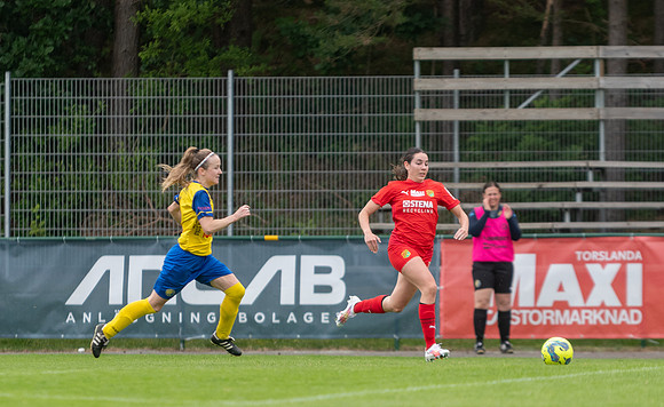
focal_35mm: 505
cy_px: 269
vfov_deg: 2.6
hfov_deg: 4.2
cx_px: 409
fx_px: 9098
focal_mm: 200
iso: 500
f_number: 3.2
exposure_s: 1/1600
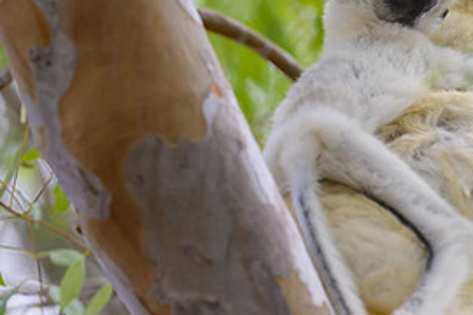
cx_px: 392
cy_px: 59
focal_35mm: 1113
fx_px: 14622
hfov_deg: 1.9
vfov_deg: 1.2
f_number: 4
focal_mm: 400
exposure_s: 1/1600
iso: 640
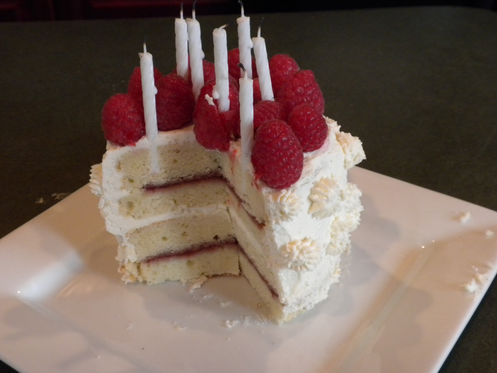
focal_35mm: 52
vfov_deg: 28.0
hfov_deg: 36.8
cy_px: 186
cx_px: 248
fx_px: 747
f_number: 4.3
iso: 400
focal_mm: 9.1
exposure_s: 1/40.5
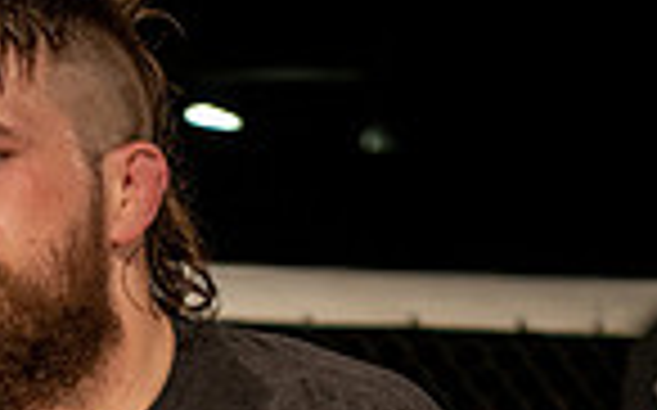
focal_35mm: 157
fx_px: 2809
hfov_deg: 13.2
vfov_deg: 7.8
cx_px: 86
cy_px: 915
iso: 640
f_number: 2.8
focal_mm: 50
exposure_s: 1/1000
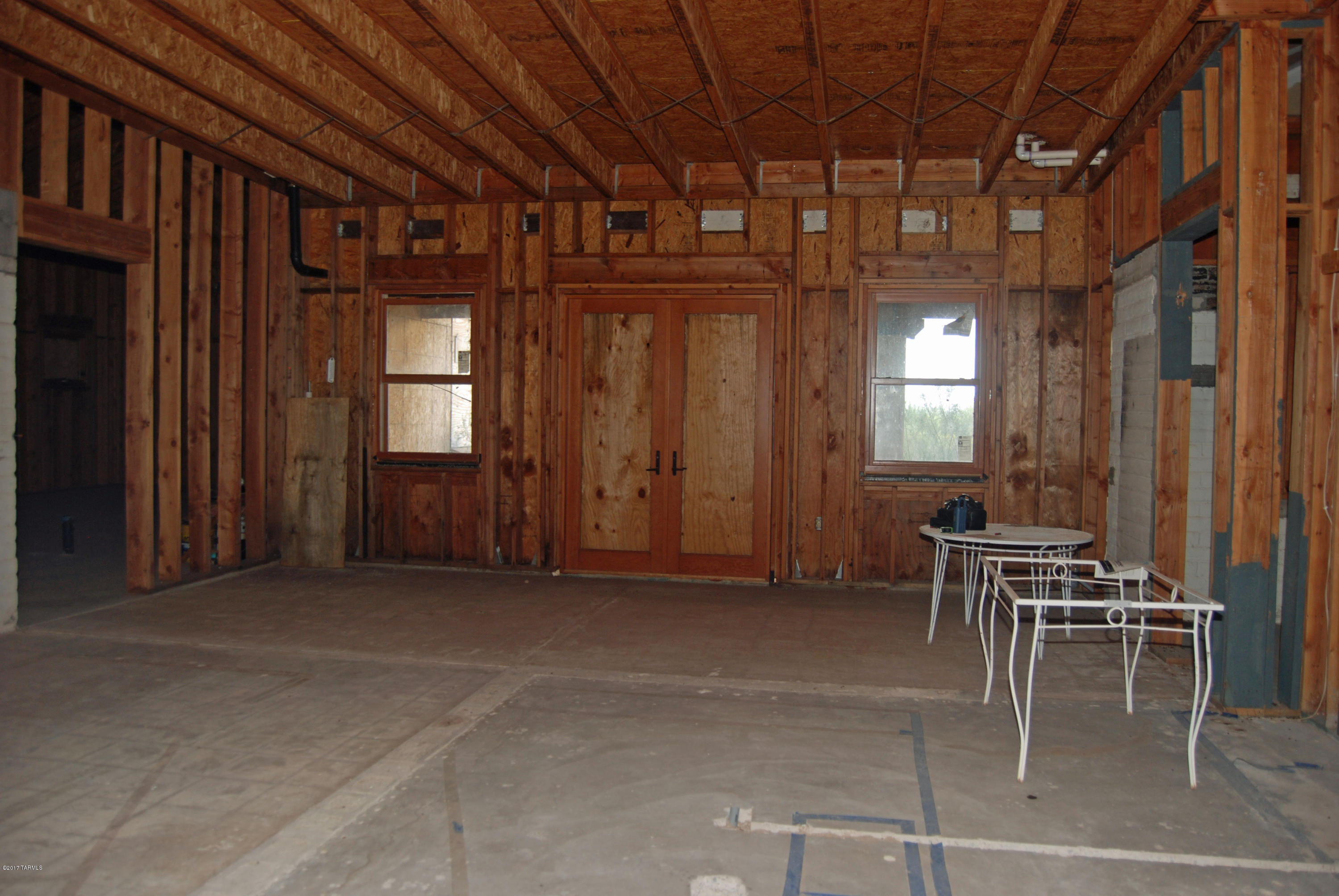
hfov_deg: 67.3
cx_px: 670
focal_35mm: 27
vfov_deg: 48.0
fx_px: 1005
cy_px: 448
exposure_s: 1/60
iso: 125
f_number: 4.5
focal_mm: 18
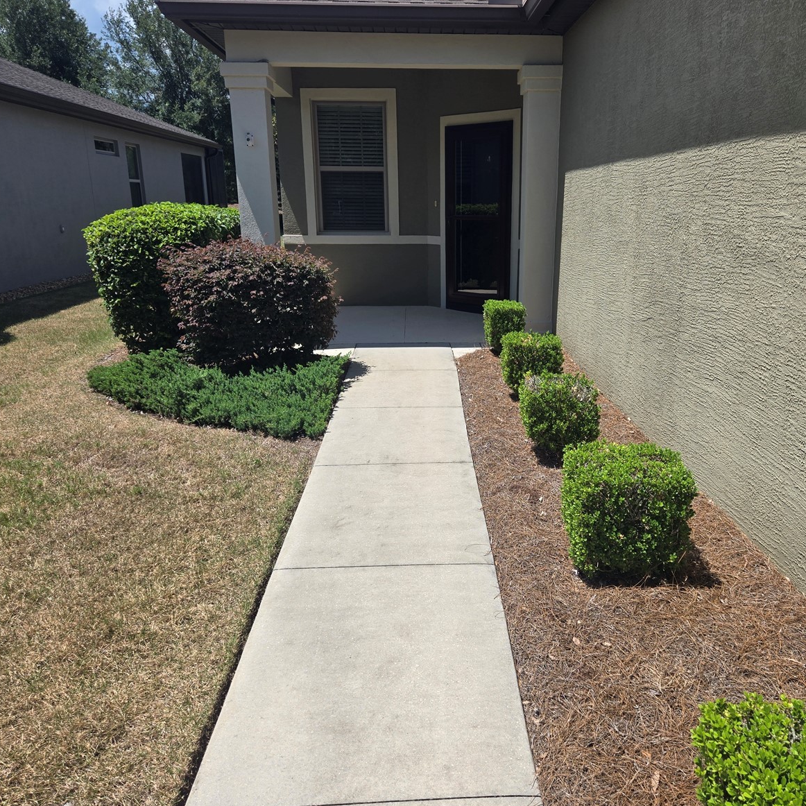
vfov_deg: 57.3
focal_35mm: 28
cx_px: 456
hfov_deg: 57.1
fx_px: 738
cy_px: 393
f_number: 1.8
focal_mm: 5.4
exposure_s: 1/2302
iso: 25
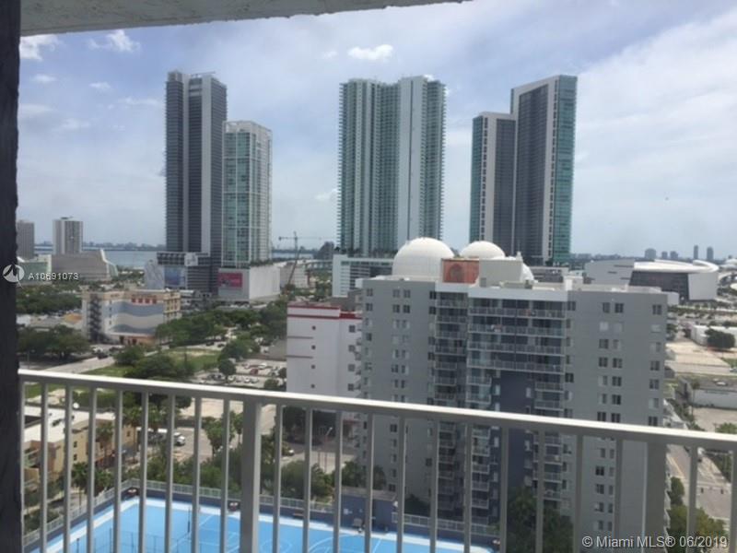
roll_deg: -1.9
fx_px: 617
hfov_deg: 61.7
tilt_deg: -2.3
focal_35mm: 29
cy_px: 276
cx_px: 368
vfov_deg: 48.2
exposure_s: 1/3300
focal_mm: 4.15
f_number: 2.2
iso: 32
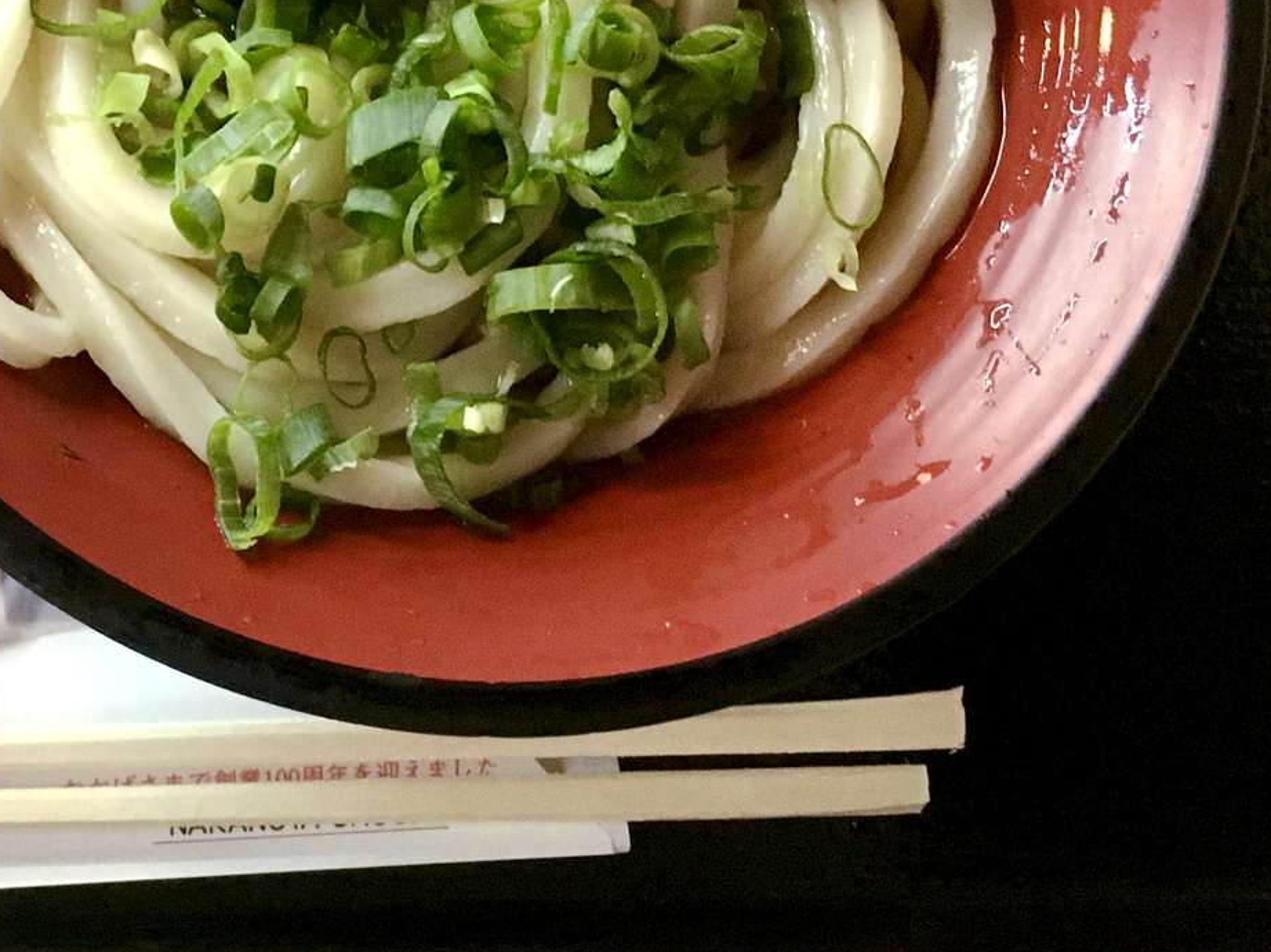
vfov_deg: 22.6
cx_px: 170
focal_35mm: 63
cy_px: 80
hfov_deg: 29.7
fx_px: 2312
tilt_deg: -77.4
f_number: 2.2
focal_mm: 4.15
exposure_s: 1/15
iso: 250
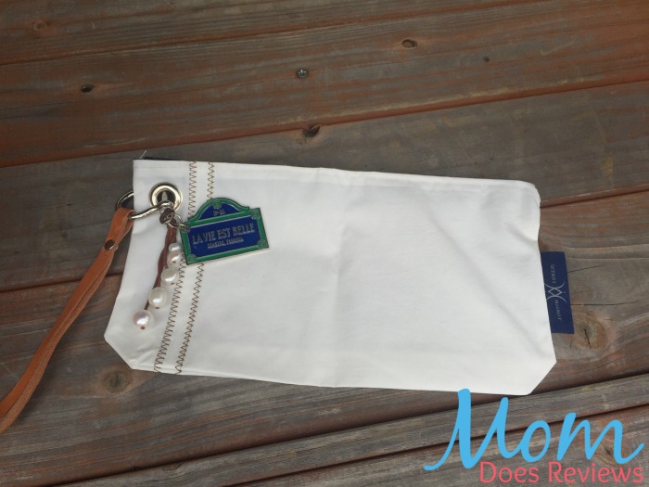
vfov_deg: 48.2
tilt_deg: -66.0
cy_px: 244
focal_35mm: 29
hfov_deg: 61.7
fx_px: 544
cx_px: 324
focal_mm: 4.15
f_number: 2.2
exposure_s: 1/501
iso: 32
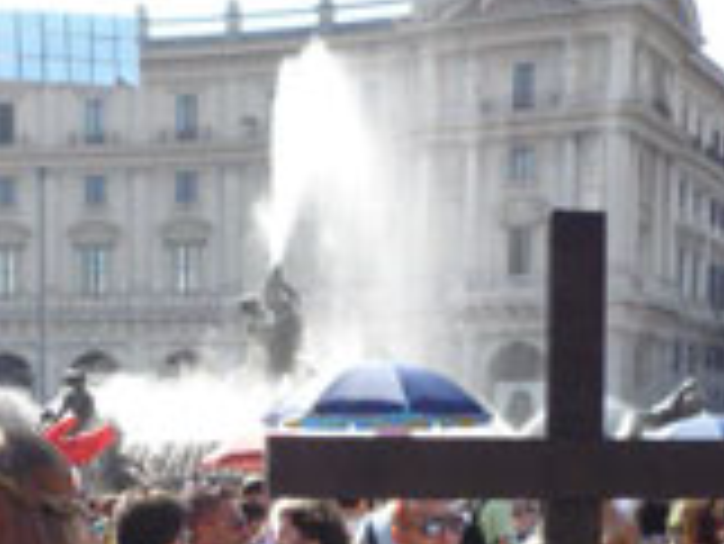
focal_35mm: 82
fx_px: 1716
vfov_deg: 17.2
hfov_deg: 23.0
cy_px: 661
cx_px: 31
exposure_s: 1/400
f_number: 2.8
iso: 100
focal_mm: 5.5
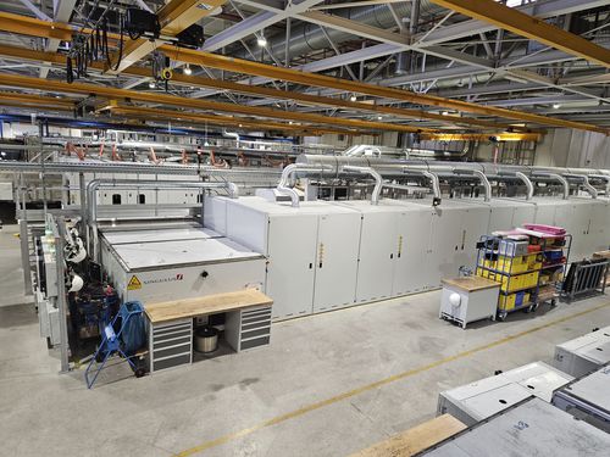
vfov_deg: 58.9
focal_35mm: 23
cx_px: 305
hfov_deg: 73.9
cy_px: 228
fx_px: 405
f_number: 1.8
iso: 320
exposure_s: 1/100
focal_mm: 5.4
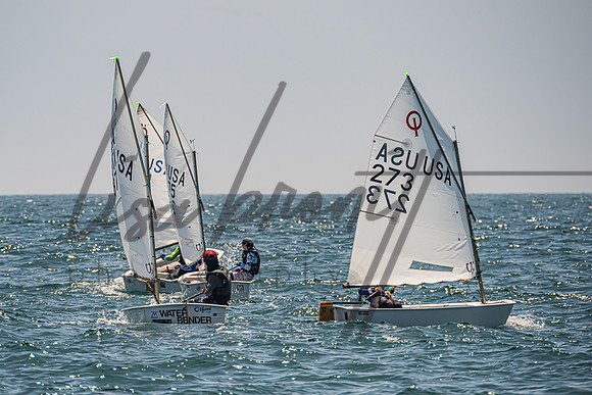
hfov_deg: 5.5
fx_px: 6196
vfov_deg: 3.7
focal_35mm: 377
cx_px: 229
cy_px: 205
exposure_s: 1/1250
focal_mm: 280
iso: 250
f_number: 8
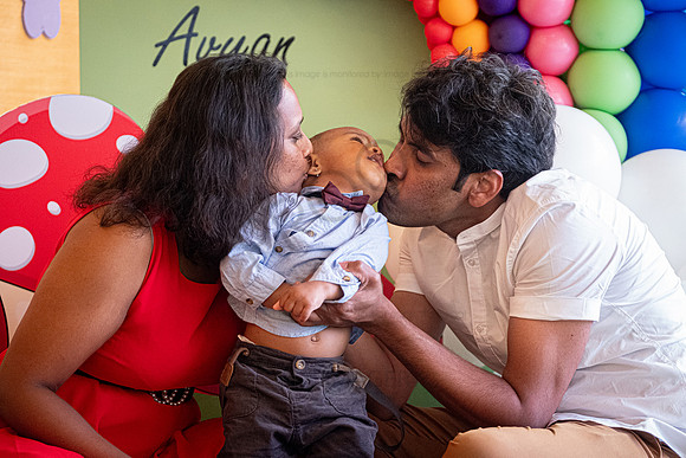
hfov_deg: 19.1
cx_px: 343
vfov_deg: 12.8
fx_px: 2039
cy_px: 229
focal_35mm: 107
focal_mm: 71.5
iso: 3200
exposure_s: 1/60
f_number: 2.8
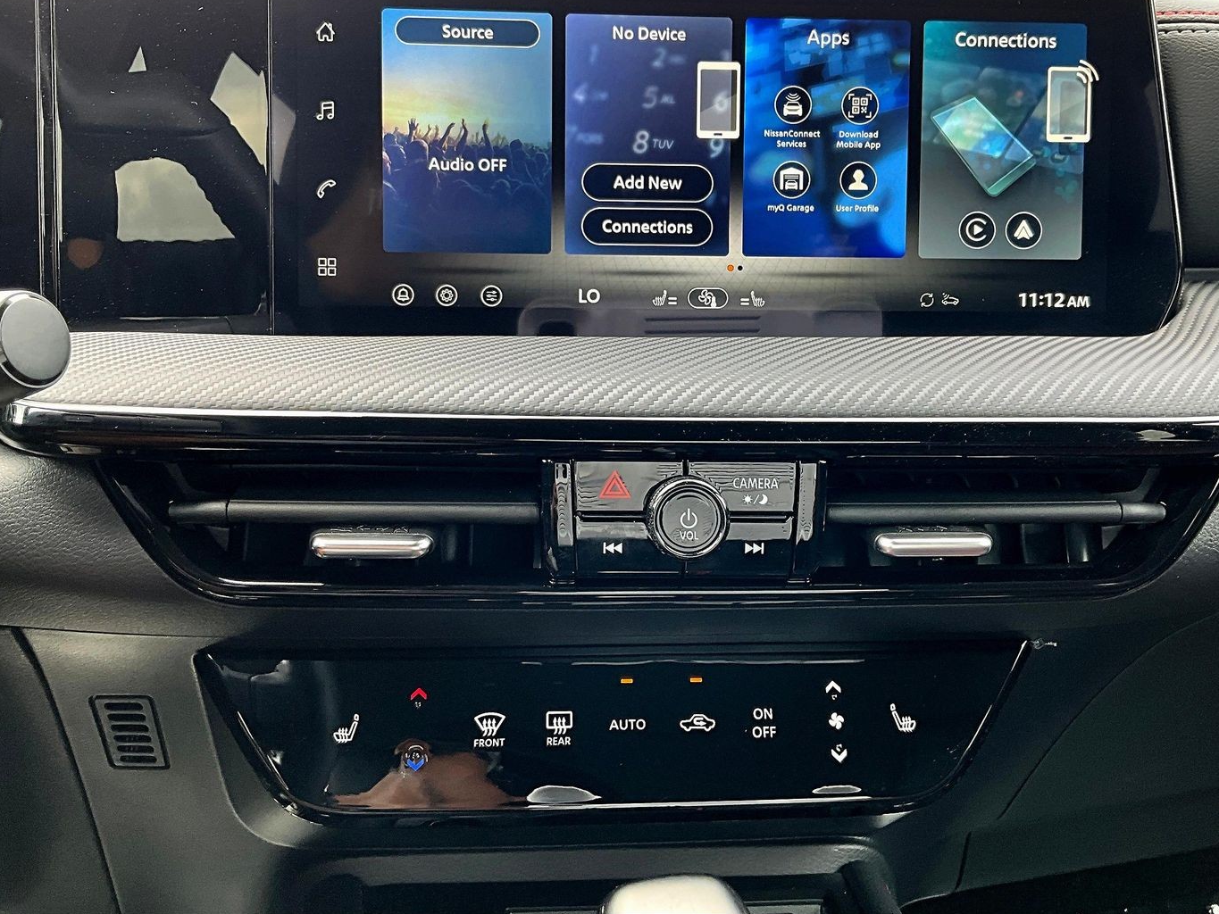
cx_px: 640
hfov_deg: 53.9
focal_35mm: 34
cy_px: 381
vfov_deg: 41.7
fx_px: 1197
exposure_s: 1/122
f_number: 1.8
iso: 50
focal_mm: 3
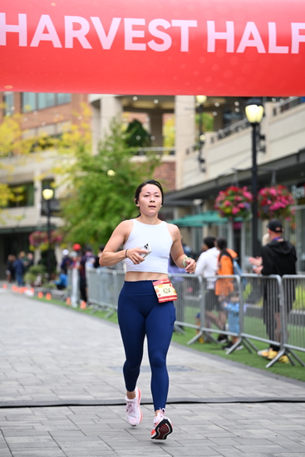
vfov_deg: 21.0
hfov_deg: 14.1
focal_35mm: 97
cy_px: 228
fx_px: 1232
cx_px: 152
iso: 640
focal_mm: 97
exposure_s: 1/2000
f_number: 2.8
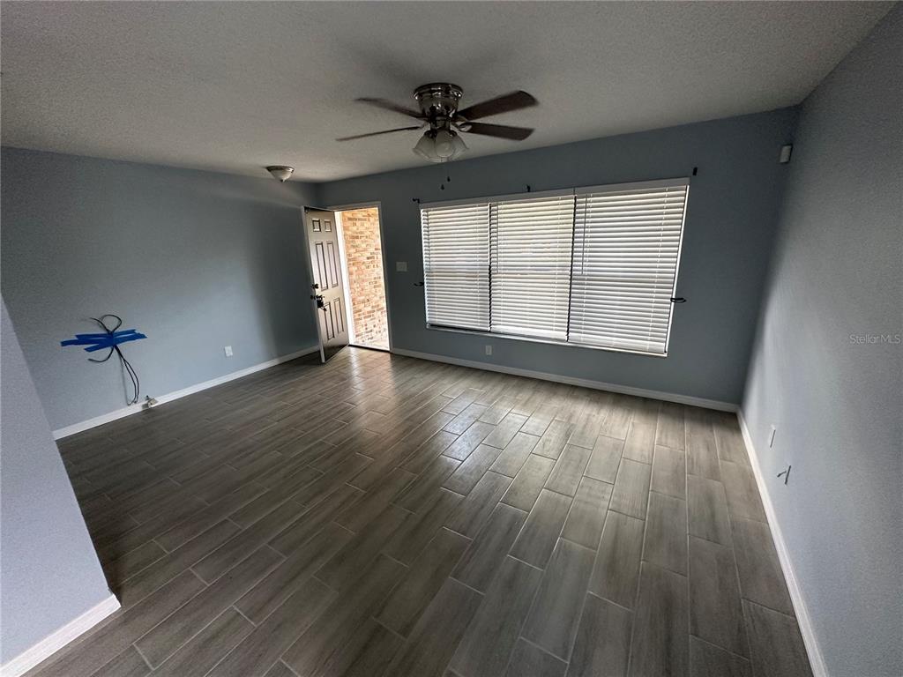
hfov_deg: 102.1
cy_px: 338
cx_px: 452
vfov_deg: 85.7
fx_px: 365
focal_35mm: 14
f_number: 2.2
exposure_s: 1/99
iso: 200
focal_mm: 2.22
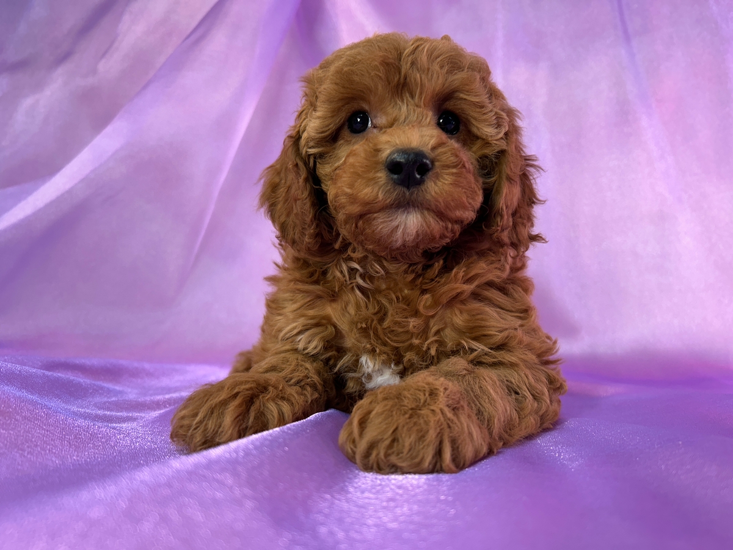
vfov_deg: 53.1
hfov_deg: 67.3
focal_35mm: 26
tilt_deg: +9.8
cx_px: 366
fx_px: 551
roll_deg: -1.2
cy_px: 275
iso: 64
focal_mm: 5.7
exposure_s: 1/120
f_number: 1.5
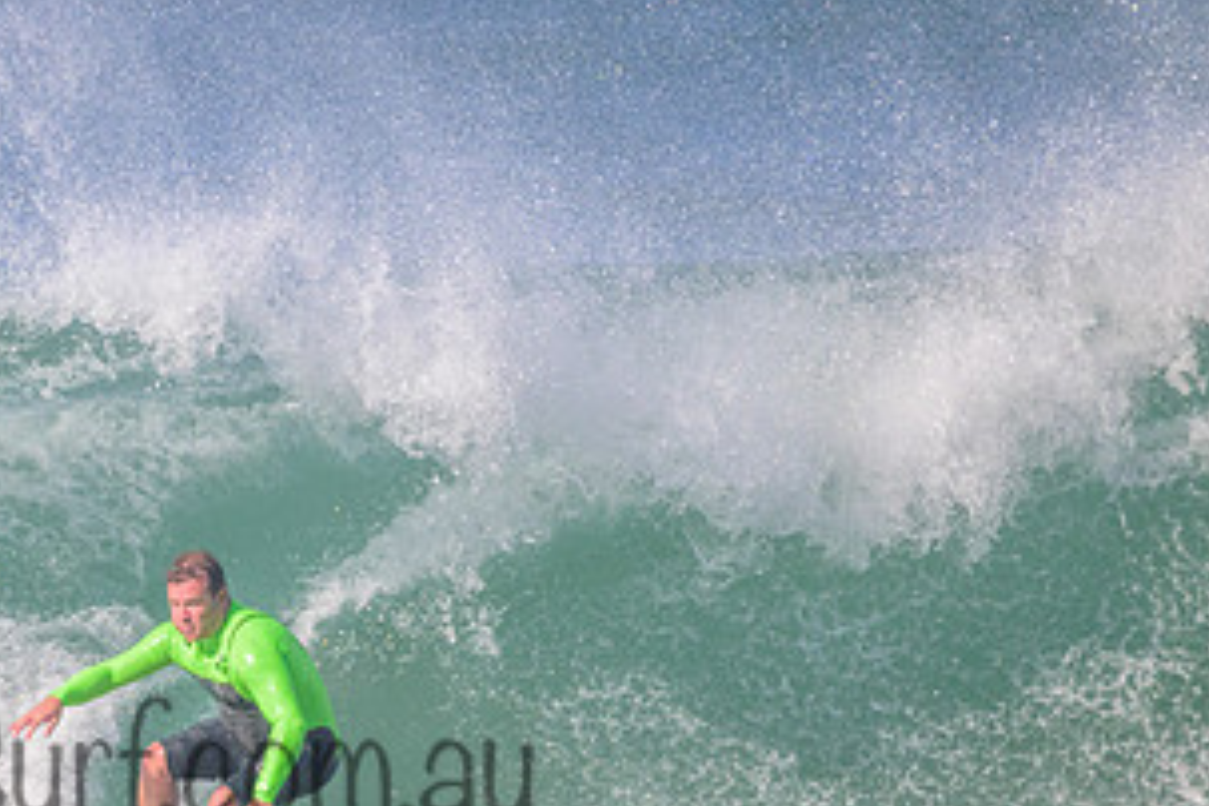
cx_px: 112
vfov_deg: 0.9
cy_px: 724
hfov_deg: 1.3
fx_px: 51479
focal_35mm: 1533
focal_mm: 800
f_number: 11
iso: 1400
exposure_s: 1/2000
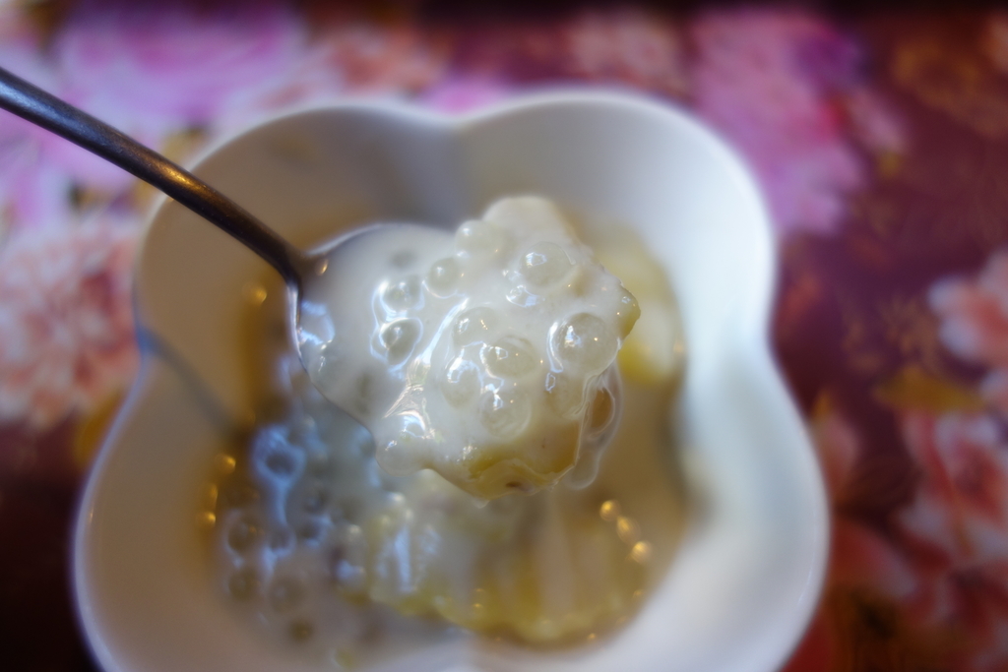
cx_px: 504
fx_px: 784
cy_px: 336
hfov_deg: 65.5
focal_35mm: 28
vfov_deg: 46.4
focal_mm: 10.4
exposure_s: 1/40
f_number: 1.8
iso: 125
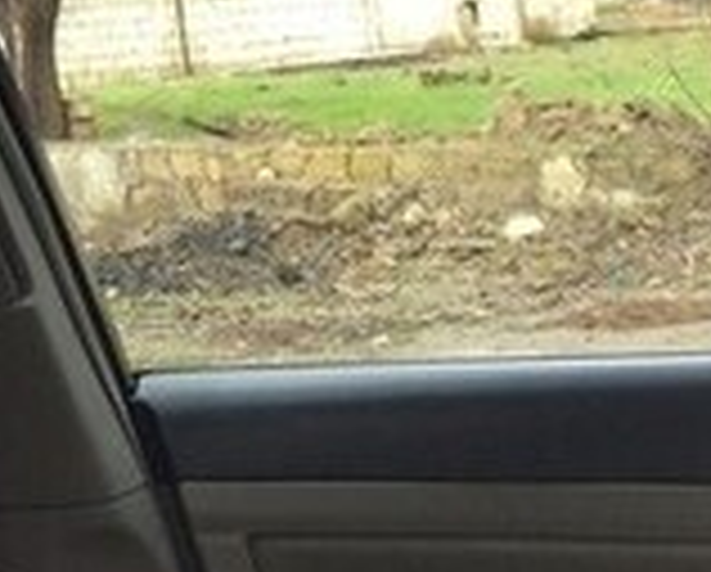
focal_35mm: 118
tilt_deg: +12.0
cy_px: -525
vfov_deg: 11.9
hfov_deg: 15.5
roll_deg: +5.1
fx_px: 2488
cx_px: -212
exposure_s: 1/100
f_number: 2.2
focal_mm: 4.15
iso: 40
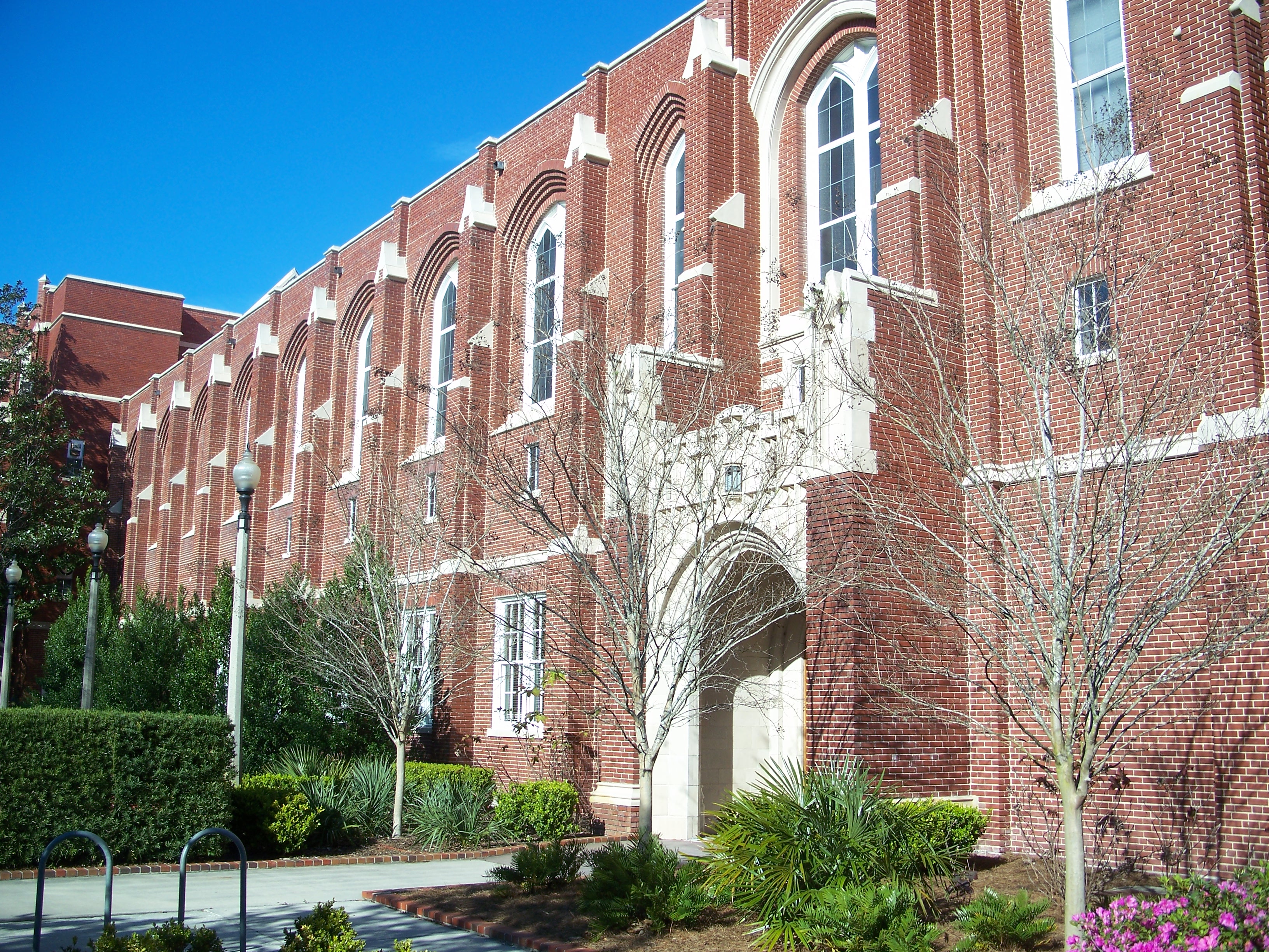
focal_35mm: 37
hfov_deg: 50.1
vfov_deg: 38.7
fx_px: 1356
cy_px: 476
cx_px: 634
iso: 64
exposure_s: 1/640
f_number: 2.8
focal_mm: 7.8
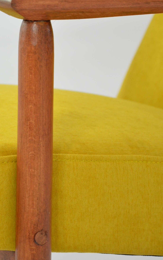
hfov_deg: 6.6
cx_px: 37
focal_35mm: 198
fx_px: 1405
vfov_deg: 10.6
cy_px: 86
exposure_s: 1/125
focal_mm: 85
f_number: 5.6
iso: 800
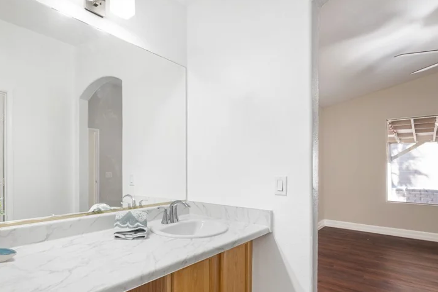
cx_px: 153
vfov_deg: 61.3
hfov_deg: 81.7
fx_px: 243
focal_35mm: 20
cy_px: 178
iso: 100
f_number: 9
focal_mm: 14
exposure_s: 1/1.43
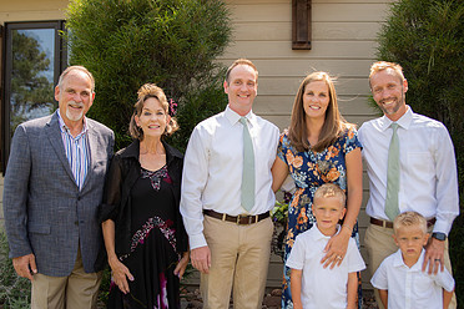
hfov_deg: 44.5
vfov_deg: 30.5
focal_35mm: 44
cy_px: 180
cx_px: 241
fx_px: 567
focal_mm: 24
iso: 50
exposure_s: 1/400
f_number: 2.8
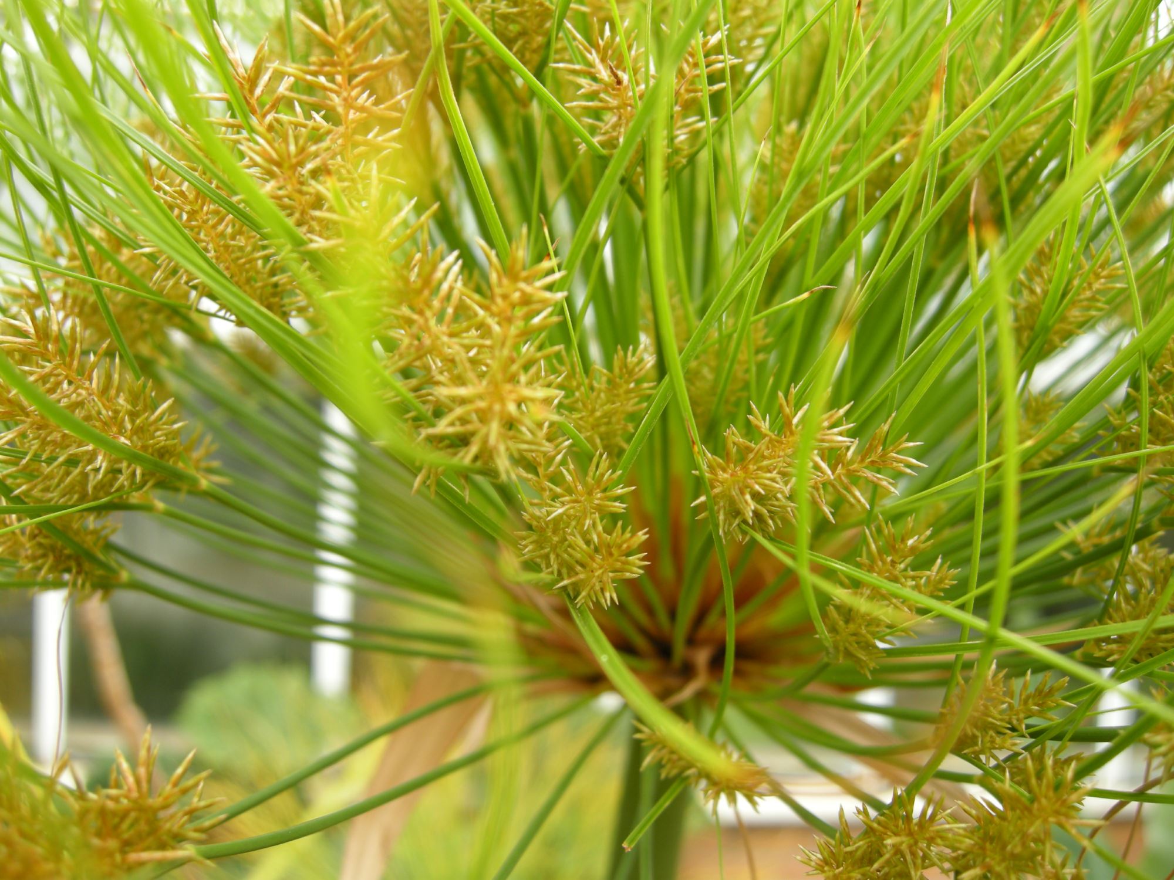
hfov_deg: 52.6
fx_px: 1187
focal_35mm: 35
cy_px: 440
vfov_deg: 40.7
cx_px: 587
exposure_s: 1/95.5
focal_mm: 7.5
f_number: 3.4
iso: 64
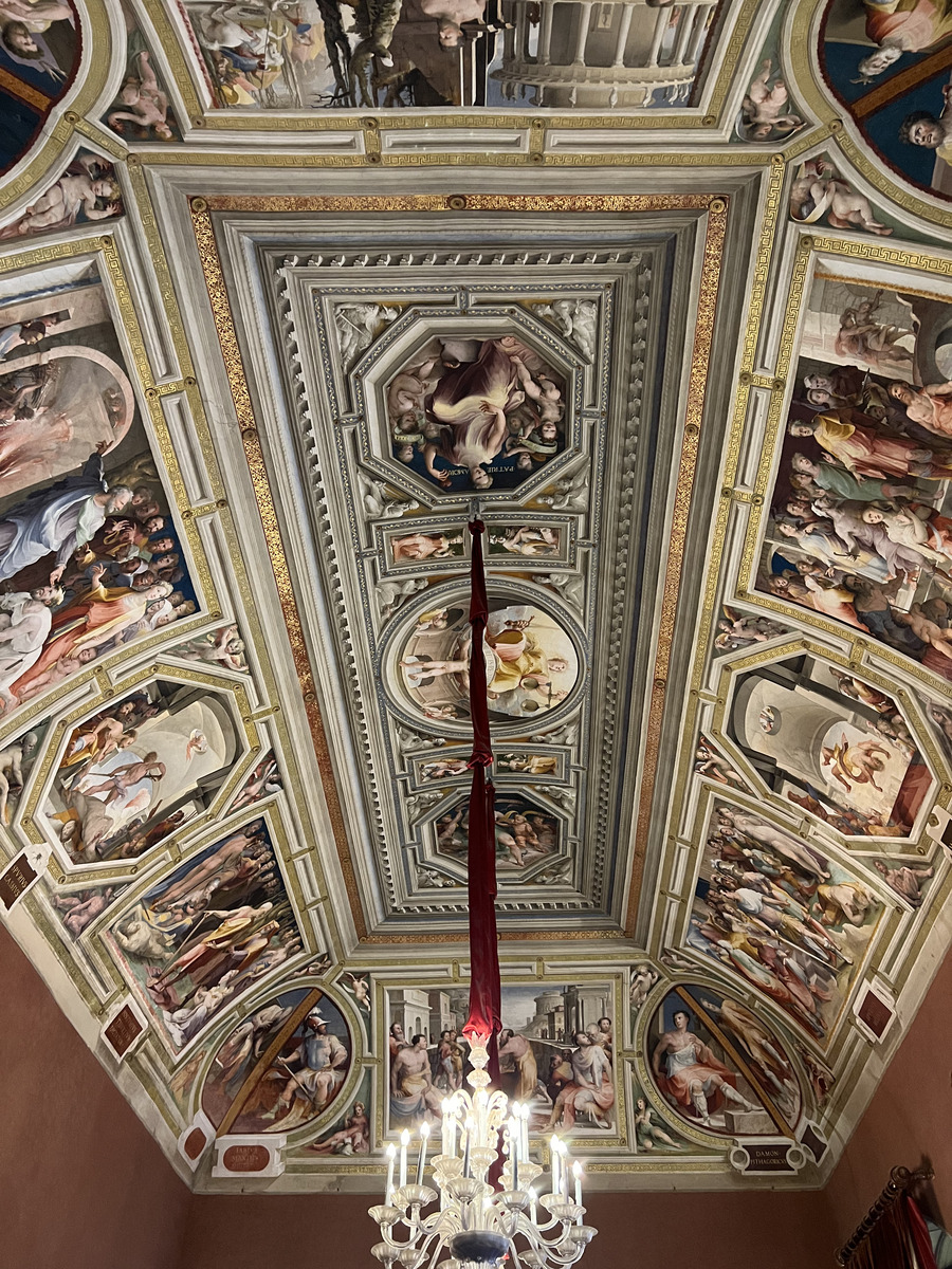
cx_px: 476
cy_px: 634
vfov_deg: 67.3
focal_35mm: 26
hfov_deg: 53.1
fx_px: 953
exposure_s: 1/33
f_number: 1.5
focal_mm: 5.7
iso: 500
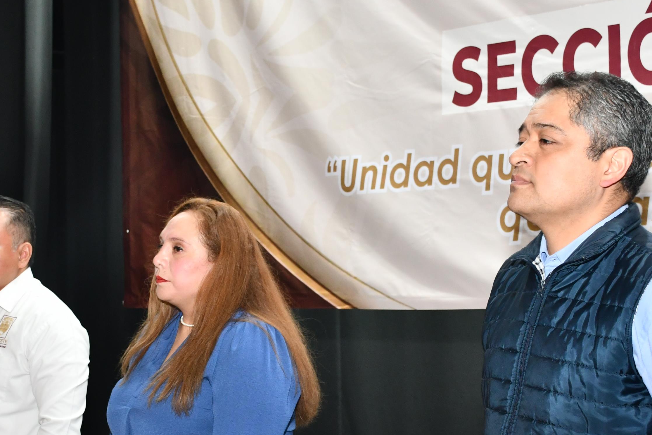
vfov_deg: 18.5
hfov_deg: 27.7
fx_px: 1322
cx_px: 269
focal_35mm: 73
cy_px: 349
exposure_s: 1/40
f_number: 5
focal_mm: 26
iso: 1250
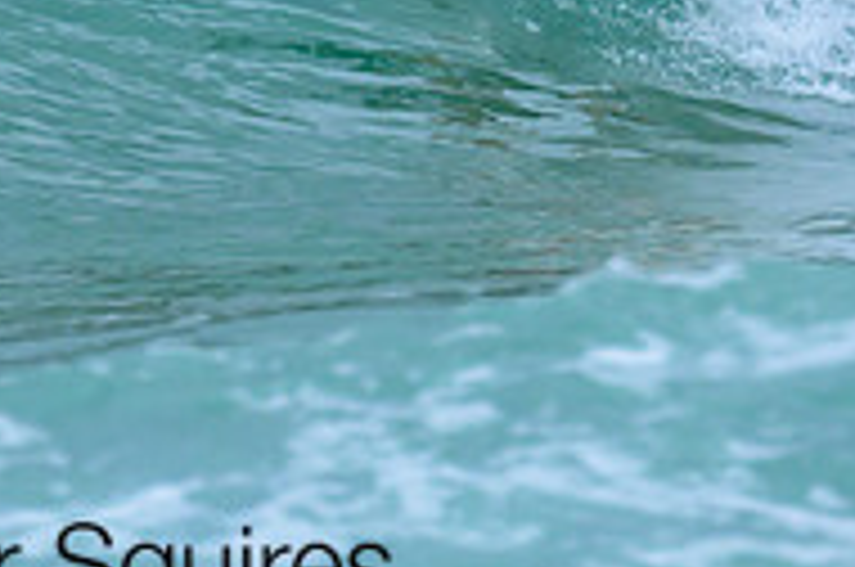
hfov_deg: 0.9
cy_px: -262
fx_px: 55694
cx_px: 264
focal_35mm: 2349
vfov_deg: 0.6
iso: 1000
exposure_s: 1/2000
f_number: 8
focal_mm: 560
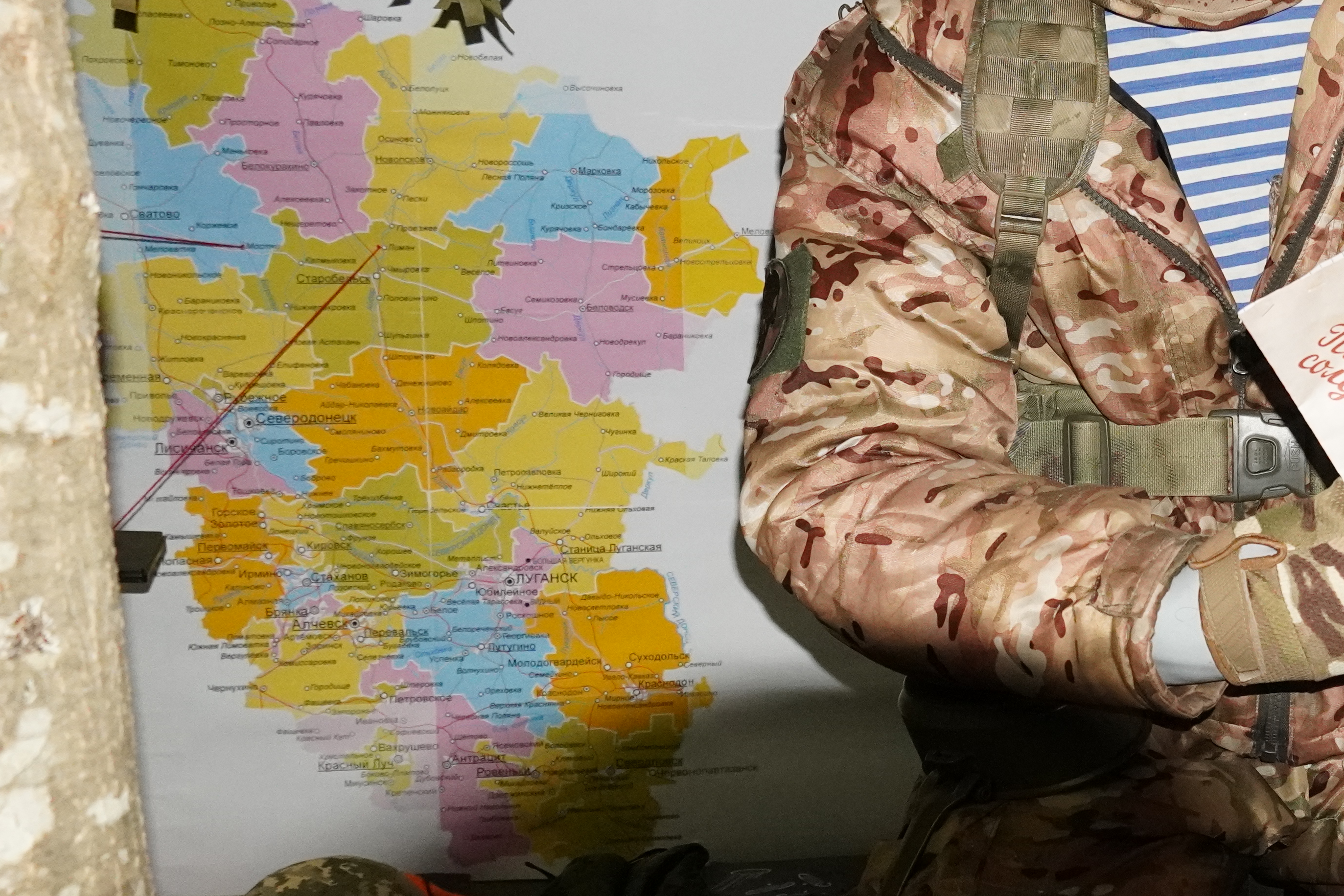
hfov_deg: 31.5
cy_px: 414
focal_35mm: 59
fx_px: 2203
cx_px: 1324
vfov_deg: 23.0
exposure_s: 1/160
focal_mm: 18
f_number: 5
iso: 4000
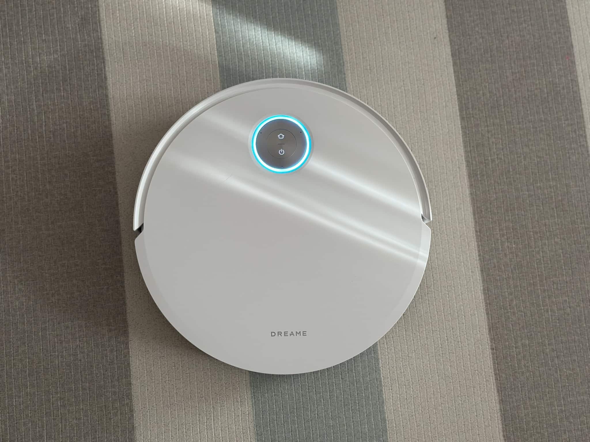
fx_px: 818
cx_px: 295
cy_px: 221
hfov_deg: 39.7
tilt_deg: -81.4
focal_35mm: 48
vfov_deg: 30.3
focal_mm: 6.86
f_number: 1.78
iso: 125
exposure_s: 1/60
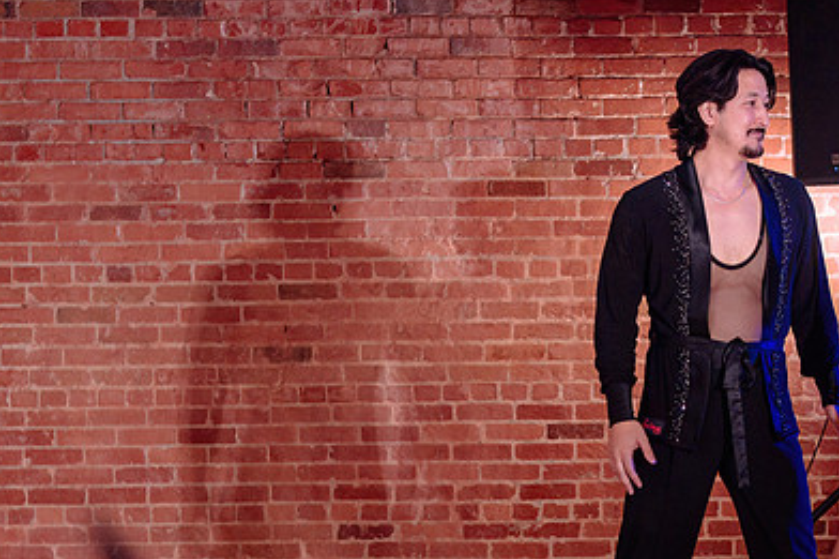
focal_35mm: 124
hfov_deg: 16.5
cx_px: 554
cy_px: 392
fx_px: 2889
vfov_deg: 11.0
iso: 1600
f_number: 2.8
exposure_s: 1/320
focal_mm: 65
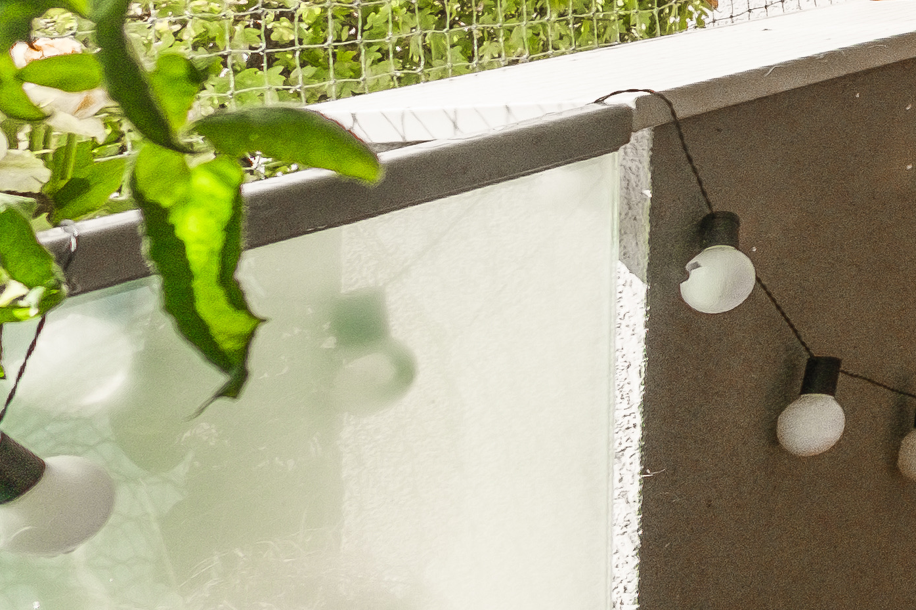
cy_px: -127
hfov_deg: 16.5
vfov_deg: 15.8
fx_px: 2112
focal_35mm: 83
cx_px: 1963
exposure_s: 1/1100
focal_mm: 10
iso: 250
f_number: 2.8
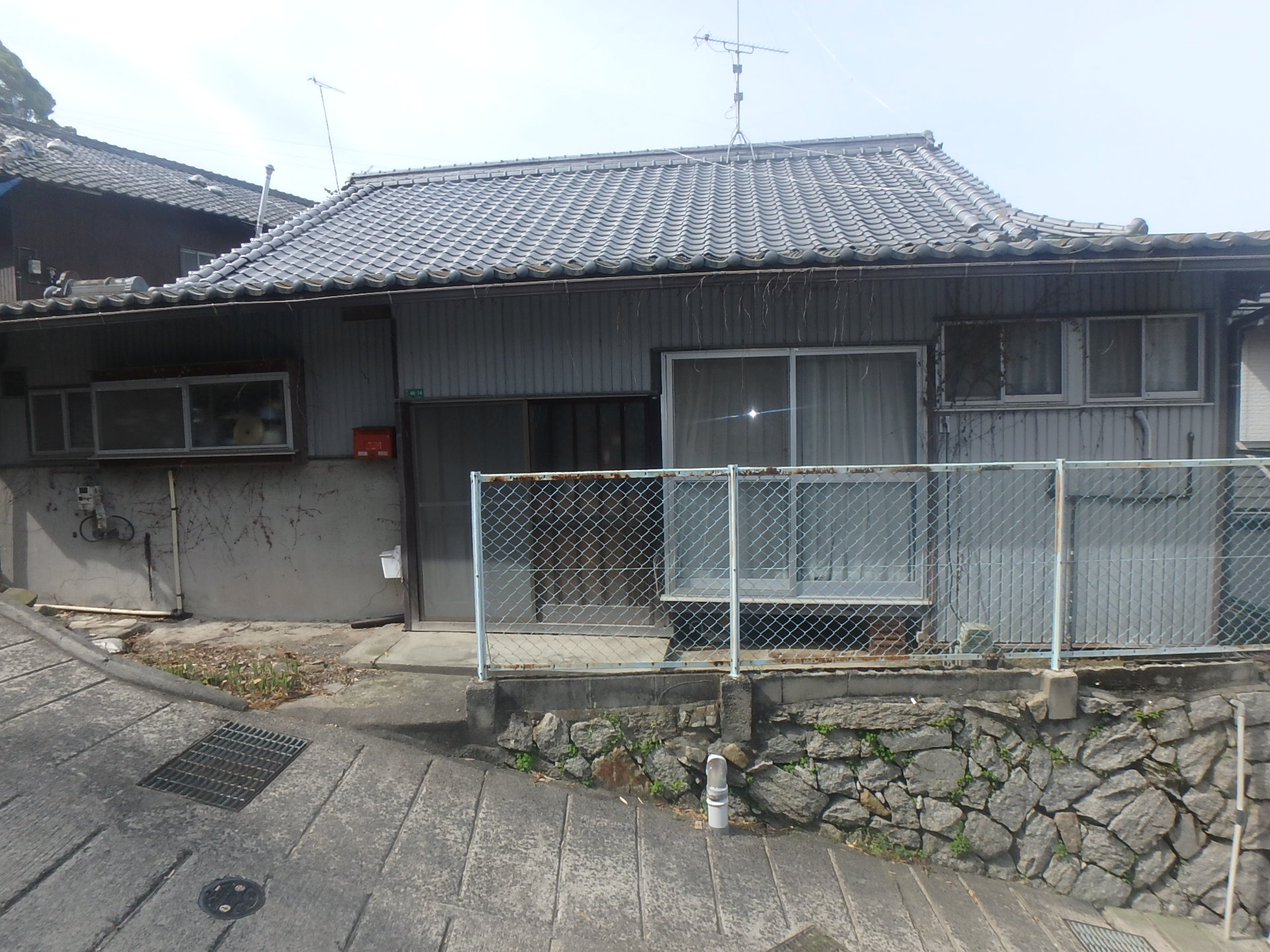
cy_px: 476
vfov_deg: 63.4
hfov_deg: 79.0
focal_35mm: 21
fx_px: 770
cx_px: 635
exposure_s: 1/320
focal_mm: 3.7
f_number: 6
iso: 125
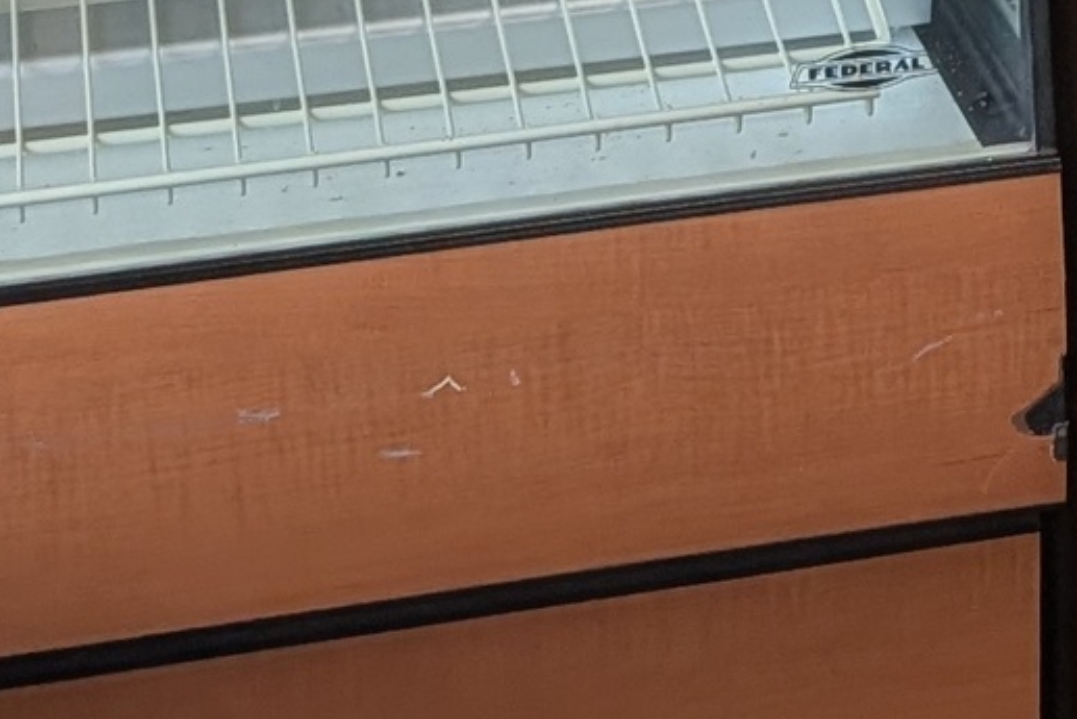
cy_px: -1359
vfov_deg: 8.1
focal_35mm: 148
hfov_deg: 13.5
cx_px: 1308
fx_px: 4429
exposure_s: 1/300
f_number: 1.68
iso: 25
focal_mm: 6.9
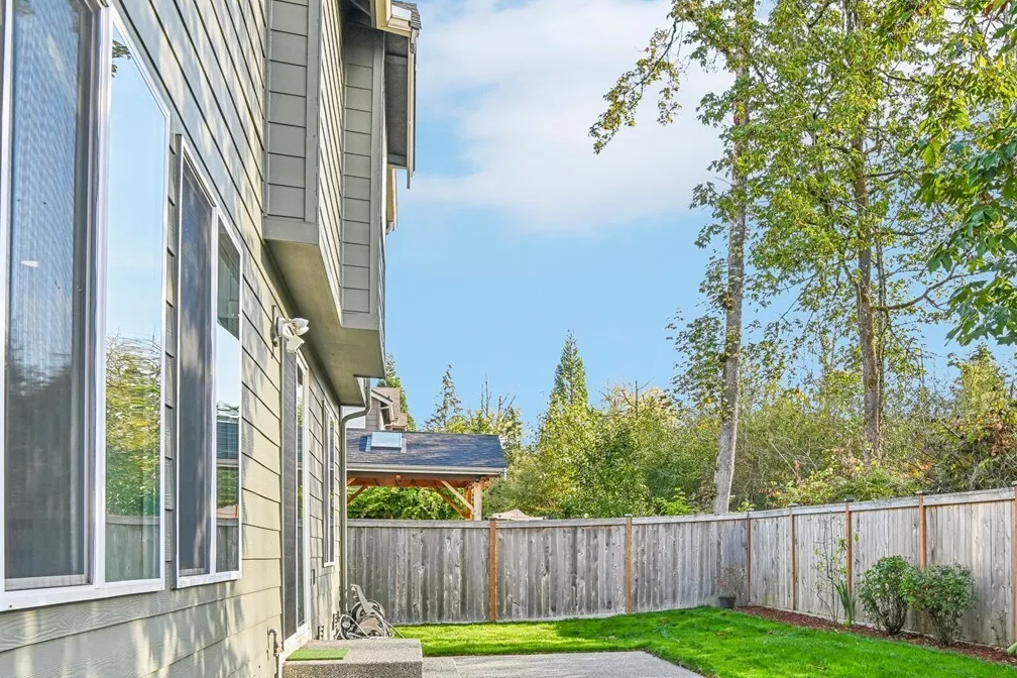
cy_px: 543
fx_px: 904
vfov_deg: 39.5
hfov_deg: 55.7
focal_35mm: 32
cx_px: 770
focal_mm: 19
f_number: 8
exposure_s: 1/160
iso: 400
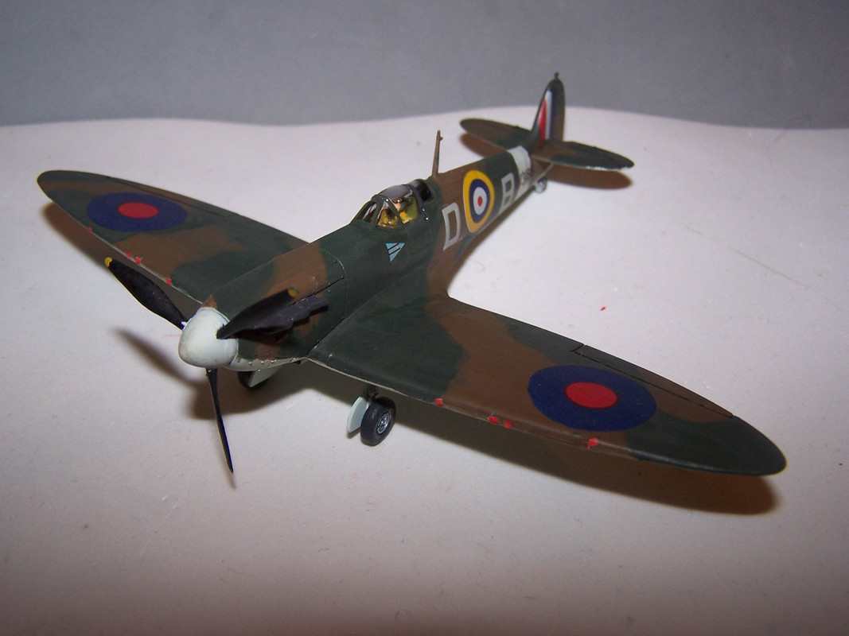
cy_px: 318
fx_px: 932
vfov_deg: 37.7
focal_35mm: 38
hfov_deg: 49.0
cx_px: 424
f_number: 2.8
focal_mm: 6.3
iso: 80
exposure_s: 1/60
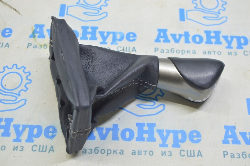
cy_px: 83
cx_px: 125
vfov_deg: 25.0
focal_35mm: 54
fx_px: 375
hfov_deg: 36.9
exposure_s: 1/20
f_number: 5.6
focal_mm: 36
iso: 400
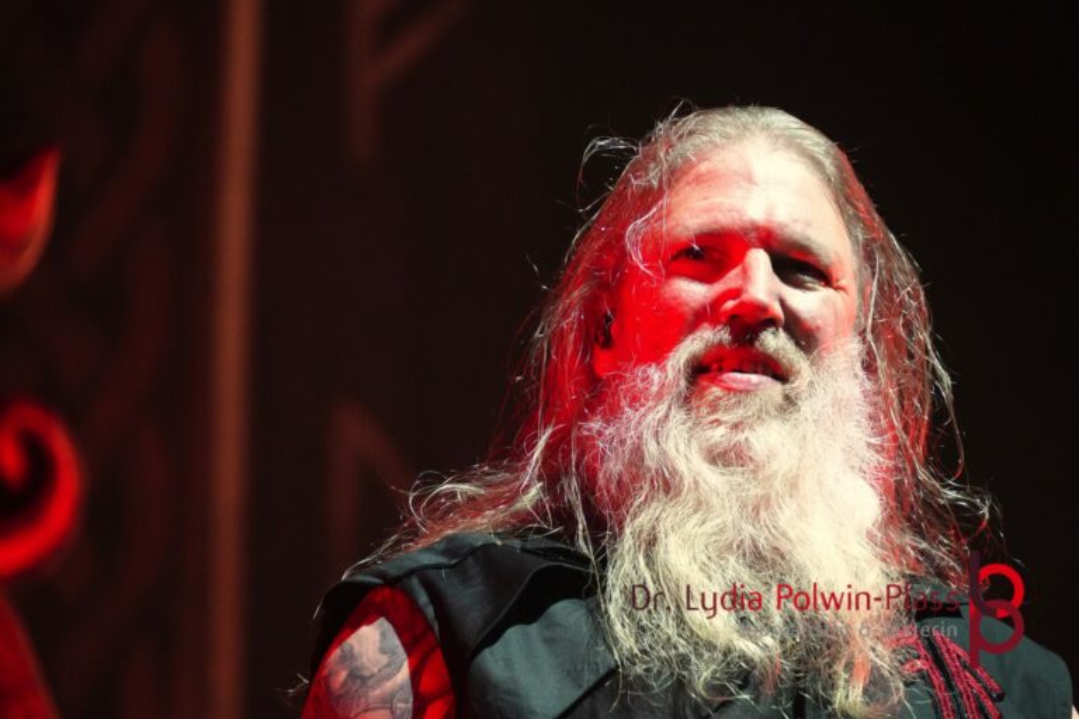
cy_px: 360
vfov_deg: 4.3
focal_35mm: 321
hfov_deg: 6.4
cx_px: 540
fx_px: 9620
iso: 6400
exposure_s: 1/125
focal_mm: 214
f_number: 6.3
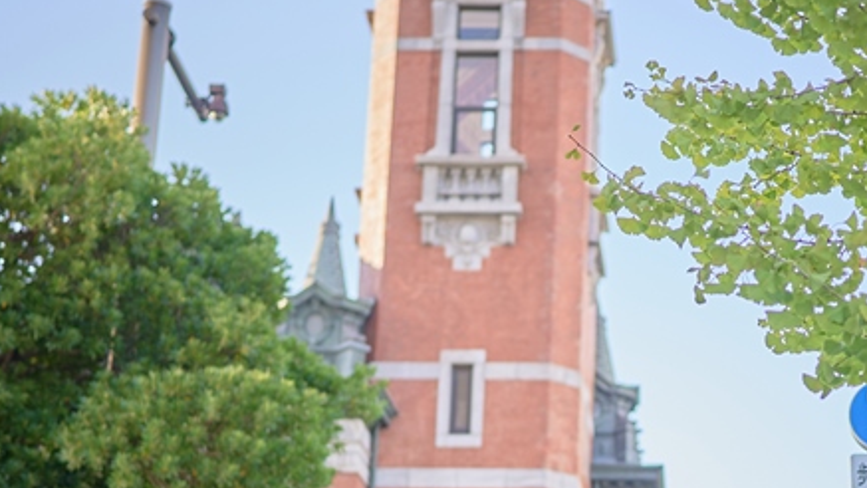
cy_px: 432
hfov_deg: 24.3
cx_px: 720
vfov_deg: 13.9
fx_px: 1977
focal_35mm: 86
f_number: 1.4
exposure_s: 1/1250
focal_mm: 35
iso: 100
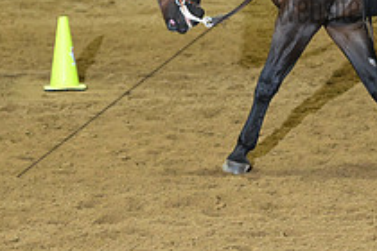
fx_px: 3246
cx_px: 370
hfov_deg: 6.6
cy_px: -92
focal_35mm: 310
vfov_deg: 4.4
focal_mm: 75
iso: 1600
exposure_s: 1/233
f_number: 2.8
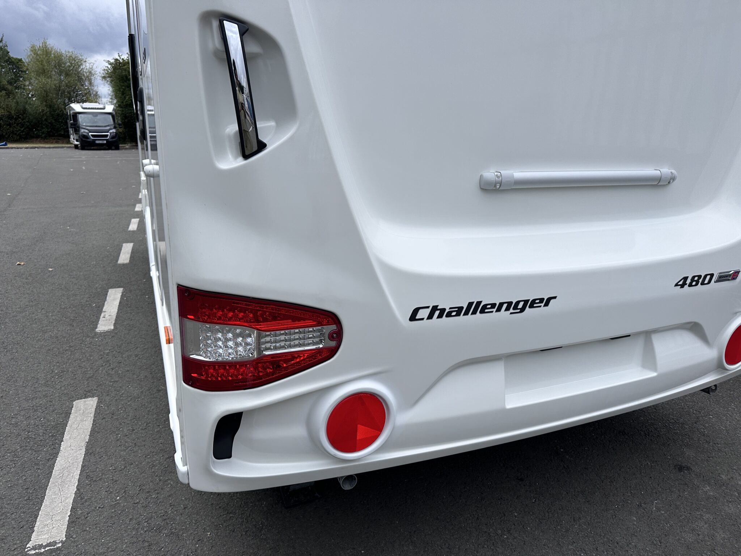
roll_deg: -1.0
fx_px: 514
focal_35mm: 24
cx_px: 370
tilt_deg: -16.0
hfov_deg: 71.6
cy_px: 278
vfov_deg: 56.8
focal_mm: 6.86
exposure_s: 1/5263
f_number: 1.78
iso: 80
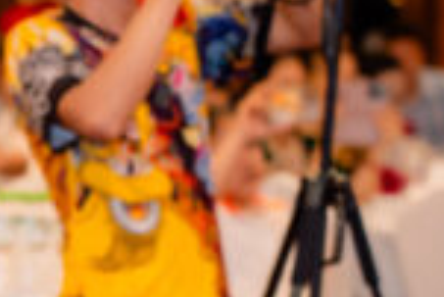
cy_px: 394
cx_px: -215
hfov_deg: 6.8
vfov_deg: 4.6
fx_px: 3679
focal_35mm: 298
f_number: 3.2
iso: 1000
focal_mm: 75
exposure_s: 1/160
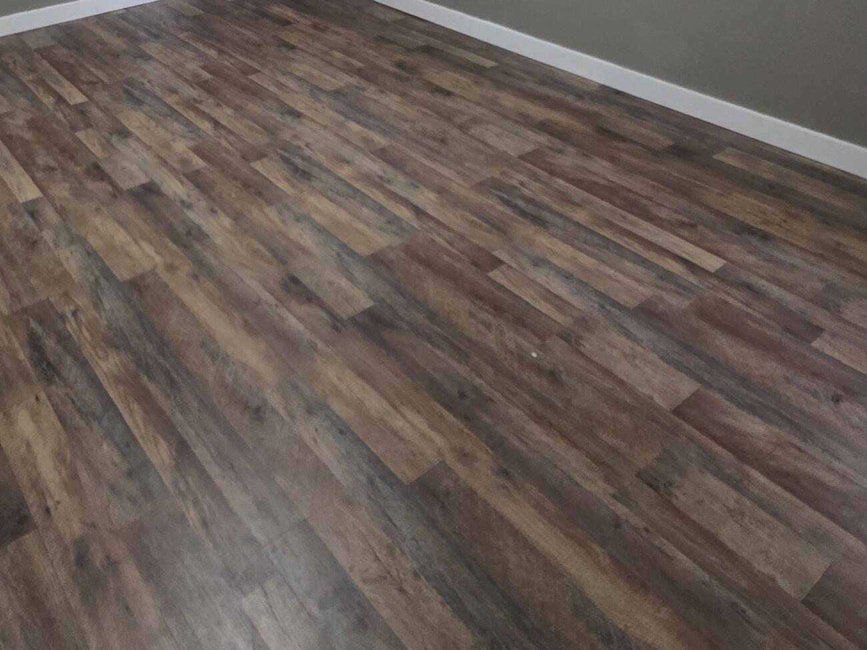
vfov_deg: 38.4
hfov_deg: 57.9
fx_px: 751
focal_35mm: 30
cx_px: 253
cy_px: -72
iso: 400
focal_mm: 2.2
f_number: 1.9
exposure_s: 1/60
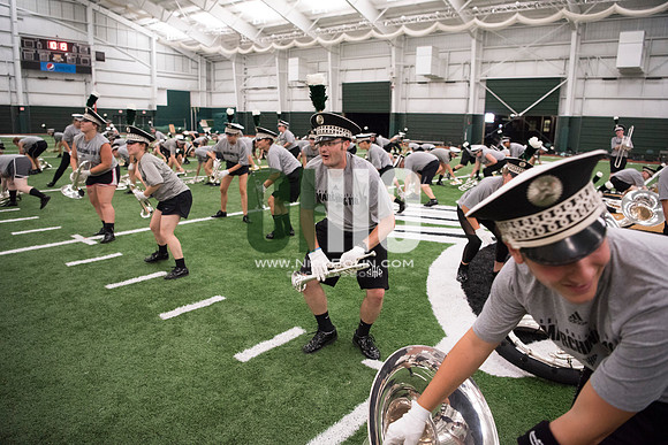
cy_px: 222
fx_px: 445
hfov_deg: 73.7
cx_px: 334
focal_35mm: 24
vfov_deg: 53.2
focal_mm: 24
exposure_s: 1/320
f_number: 3.2
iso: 3200
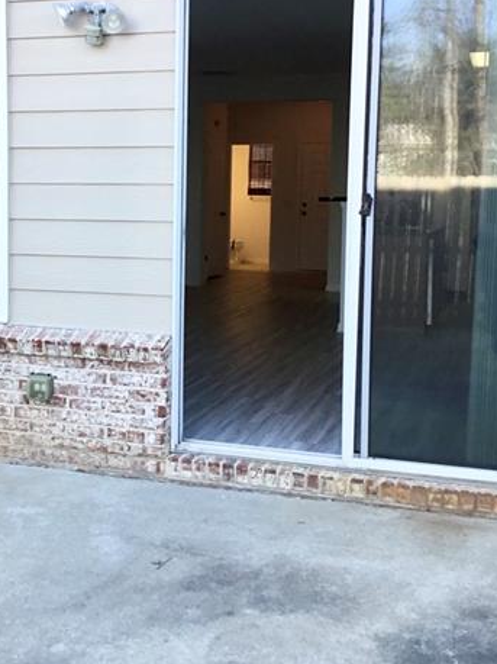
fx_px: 996
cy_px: 270
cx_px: 156
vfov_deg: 36.7
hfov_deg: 27.8
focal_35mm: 52
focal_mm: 3.3
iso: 32
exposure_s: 1/120
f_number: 2.4
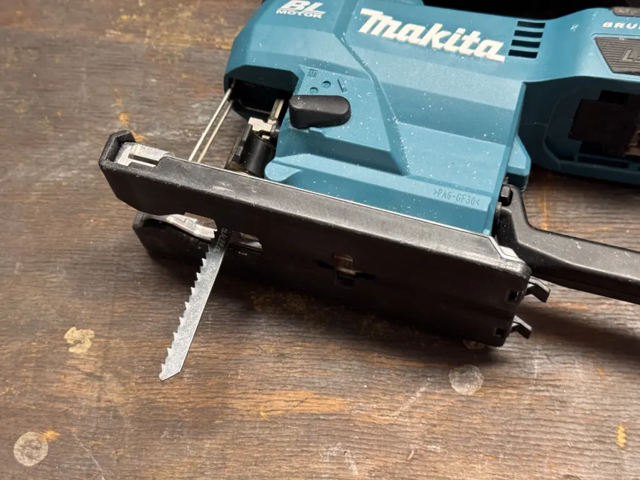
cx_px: 320
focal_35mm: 48
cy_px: 240
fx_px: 887
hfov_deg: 39.7
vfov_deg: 30.3
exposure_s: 1/50
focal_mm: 6.76
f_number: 1.78
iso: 200
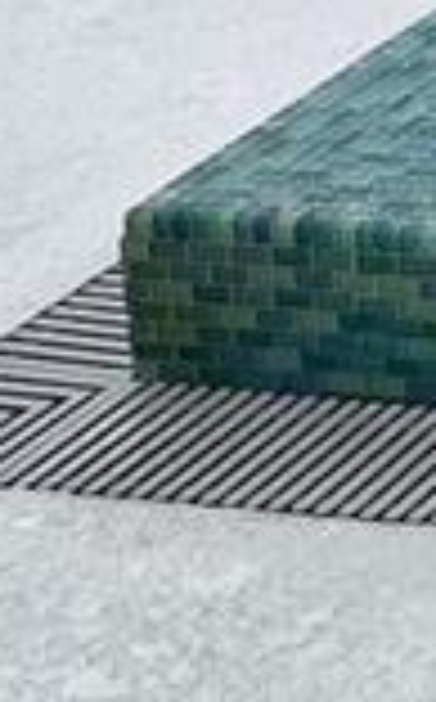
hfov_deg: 8.1
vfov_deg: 16.6
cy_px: -544
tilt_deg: -9.1
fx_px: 2023
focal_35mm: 106
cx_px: 1672
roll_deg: -0.5
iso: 32
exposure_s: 1/3040
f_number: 1.8
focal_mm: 1.57
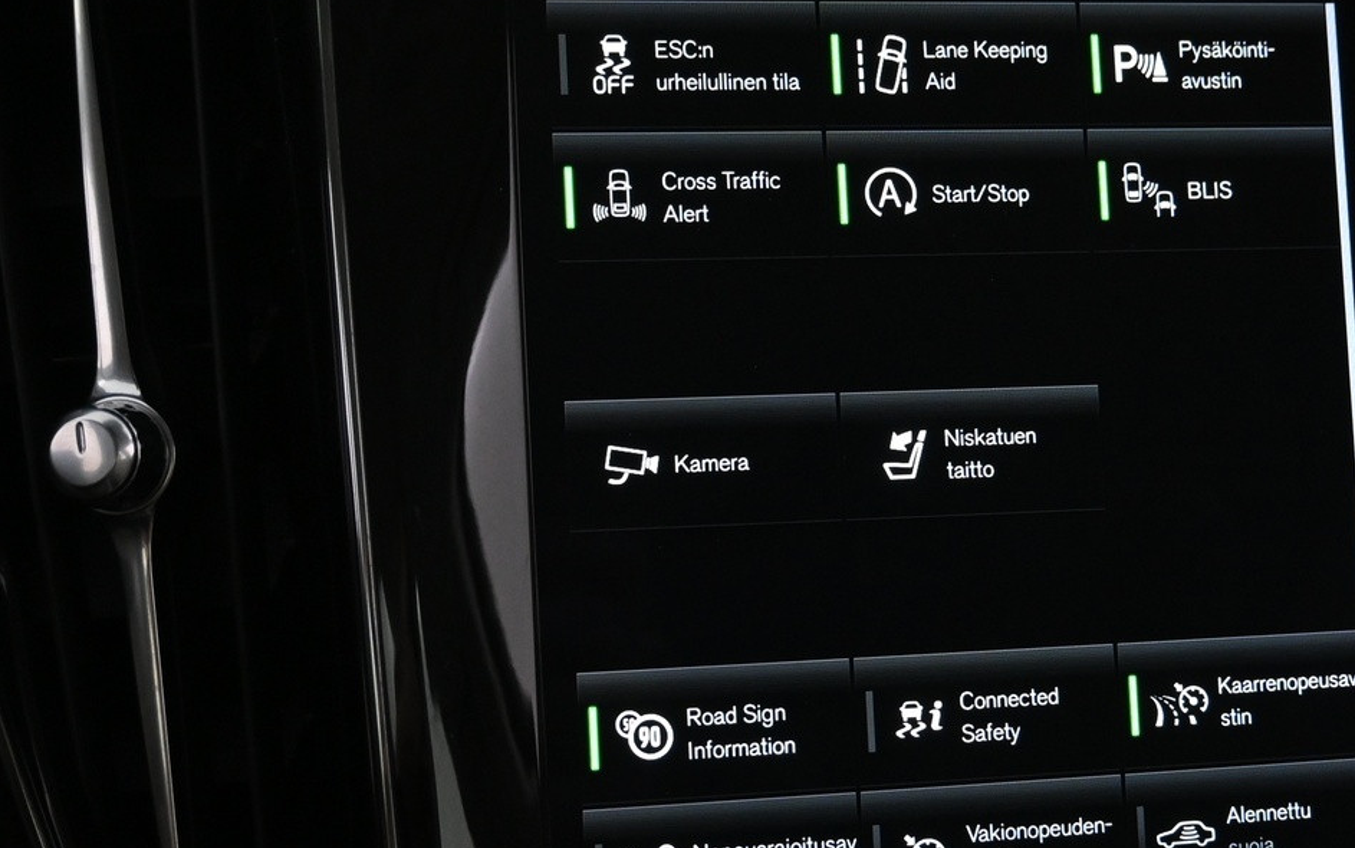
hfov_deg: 31.6
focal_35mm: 64
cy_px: 483
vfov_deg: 20.2
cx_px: 898
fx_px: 2376
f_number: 4.2
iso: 1800
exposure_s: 1/40
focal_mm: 24.5
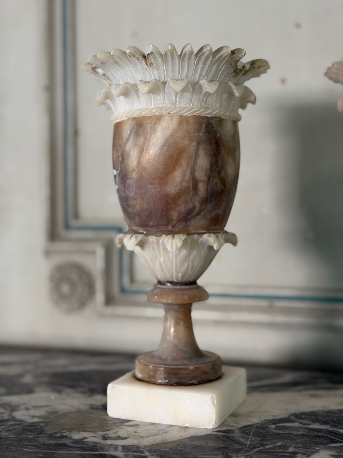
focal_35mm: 48
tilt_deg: +0.5
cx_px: 172
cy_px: 229
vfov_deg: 39.7
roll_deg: +0.2
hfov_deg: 30.3
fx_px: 634
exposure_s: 1/50
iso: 50
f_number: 1.78
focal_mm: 6.76
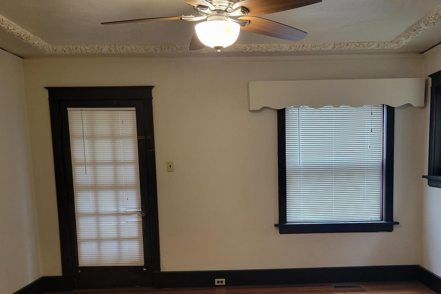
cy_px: 202
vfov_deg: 36.4
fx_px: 441
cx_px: 263
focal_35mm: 36
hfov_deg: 52.8
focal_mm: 5.4
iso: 250
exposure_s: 1/60
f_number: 1.8
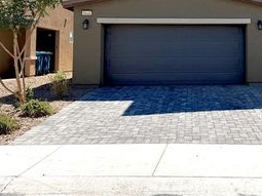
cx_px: 211
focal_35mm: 47
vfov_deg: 29.9
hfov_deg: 38.9
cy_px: 32
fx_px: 356
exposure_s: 1/5319
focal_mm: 6.76
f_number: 1.78
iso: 80
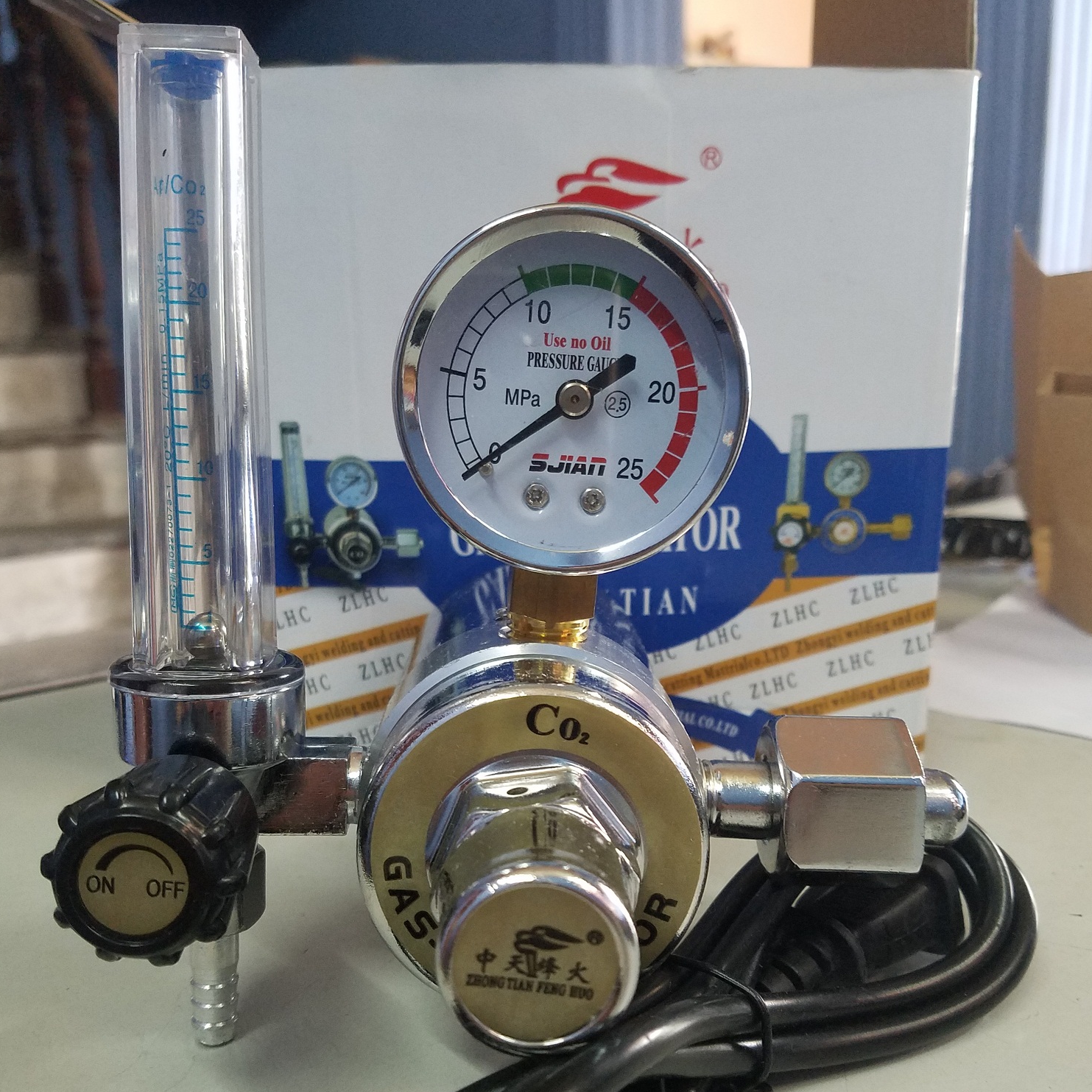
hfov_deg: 52.5
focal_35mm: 31
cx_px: 543
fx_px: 1106
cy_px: 653
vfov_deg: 52.2
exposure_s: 1/25
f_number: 1.7
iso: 200
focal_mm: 4.2
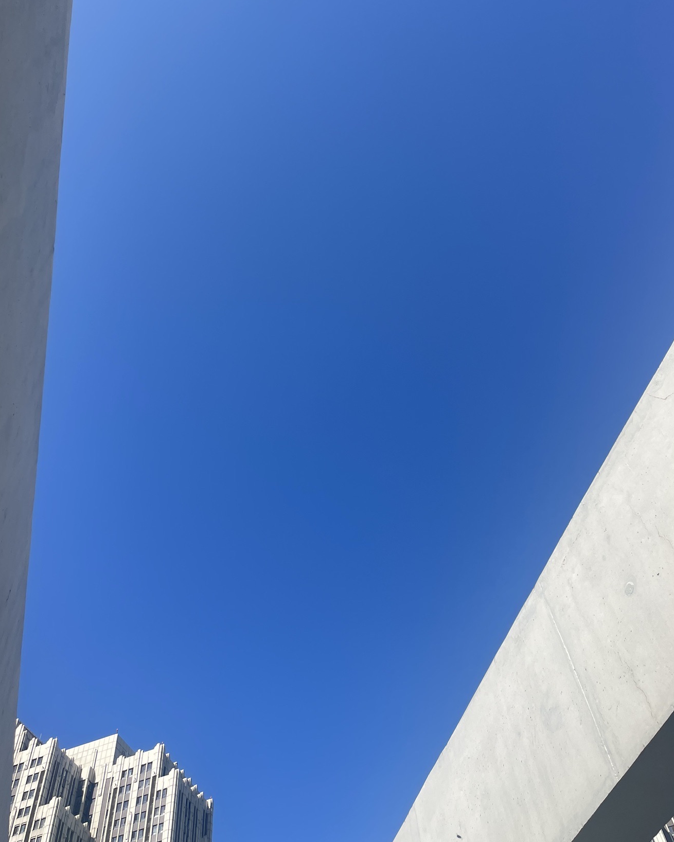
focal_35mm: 31
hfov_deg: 47.1
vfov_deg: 57.1
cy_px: 400
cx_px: 324
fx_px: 773
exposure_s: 1/3509
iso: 32
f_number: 1.6
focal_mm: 4.2
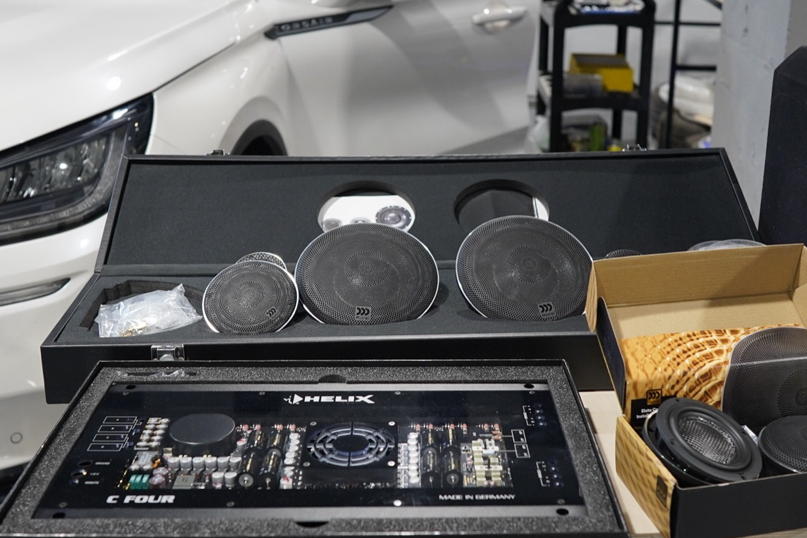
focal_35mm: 45
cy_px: 222
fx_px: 1009
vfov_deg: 29.8
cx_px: 440
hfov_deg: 43.6
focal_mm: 24
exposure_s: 1/100
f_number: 3.2
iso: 800
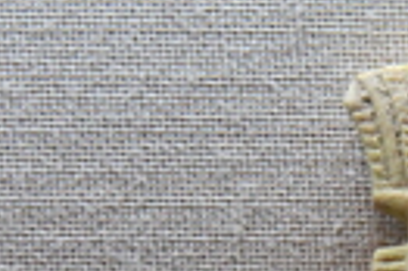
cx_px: 498
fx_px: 6837
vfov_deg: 2.3
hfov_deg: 3.4
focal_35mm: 604
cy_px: 378
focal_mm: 120
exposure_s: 1/250
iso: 5000
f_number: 6.3
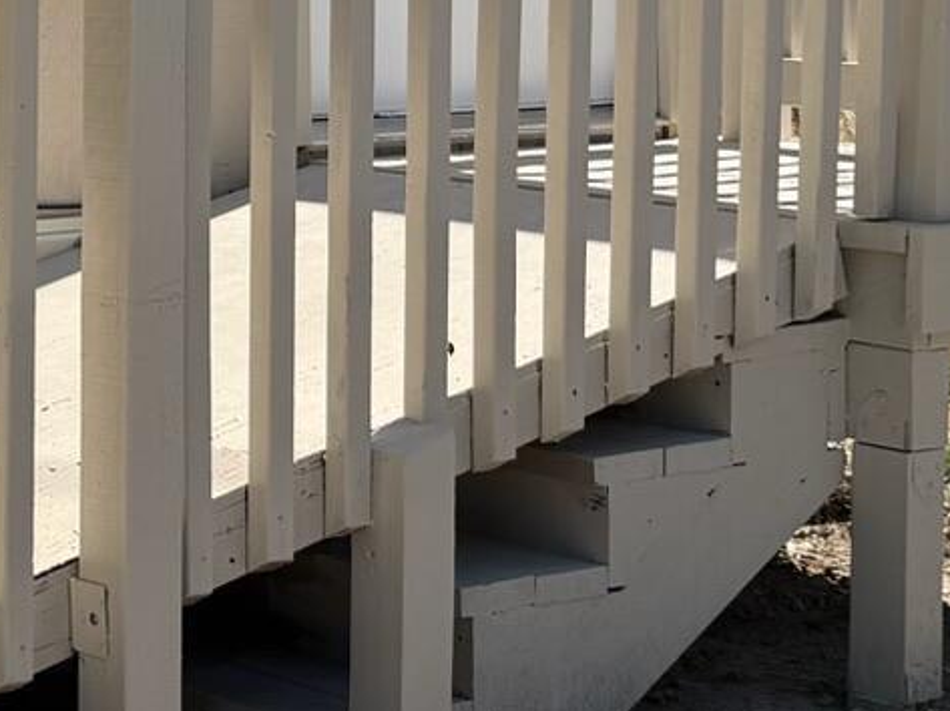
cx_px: -510
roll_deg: +0.2
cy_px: -145
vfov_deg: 13.8
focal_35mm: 104
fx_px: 2852
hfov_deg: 17.0
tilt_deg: +0.8
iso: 80
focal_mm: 6.76
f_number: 1.78
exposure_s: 1/2801
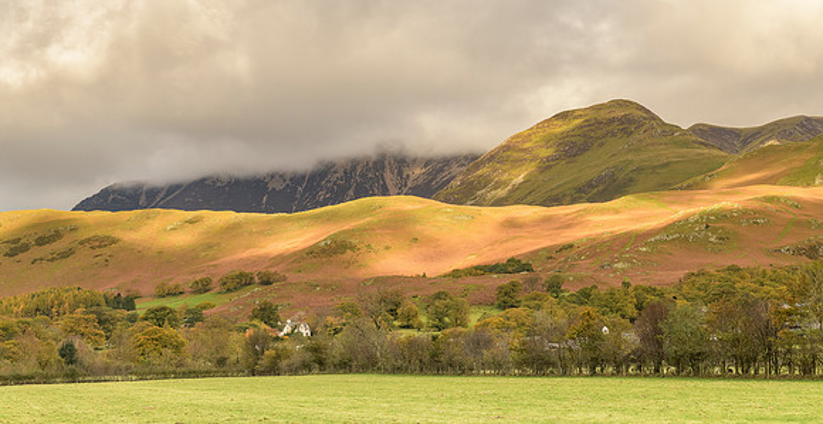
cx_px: 412
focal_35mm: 60
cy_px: 181
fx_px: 1280
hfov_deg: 35.6
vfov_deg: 18.8
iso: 500
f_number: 13
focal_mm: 56
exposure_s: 1/320
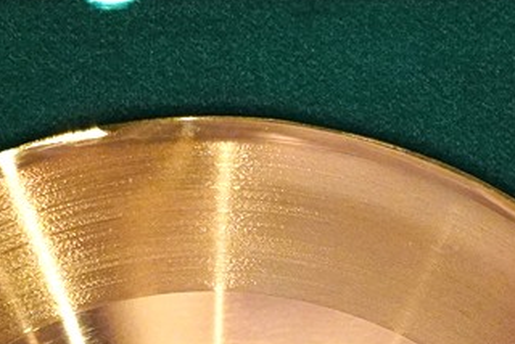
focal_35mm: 281
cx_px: 135
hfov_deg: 7.3
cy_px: 842
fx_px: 4023
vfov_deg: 4.8
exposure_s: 1/100
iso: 6400
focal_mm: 45
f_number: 5.6
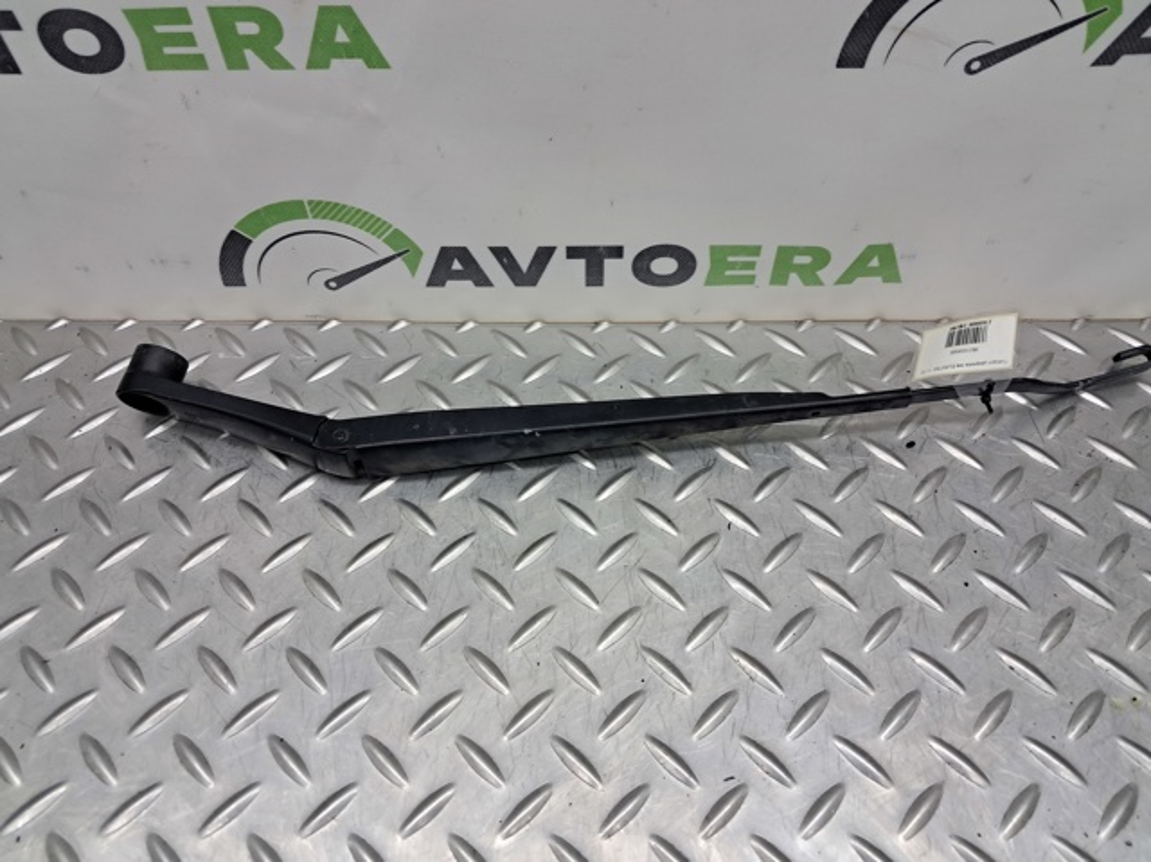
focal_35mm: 27
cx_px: 576
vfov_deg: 51.3
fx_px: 897
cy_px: 431
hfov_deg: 65.4
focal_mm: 4
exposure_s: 1/50
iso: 100
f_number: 1.8
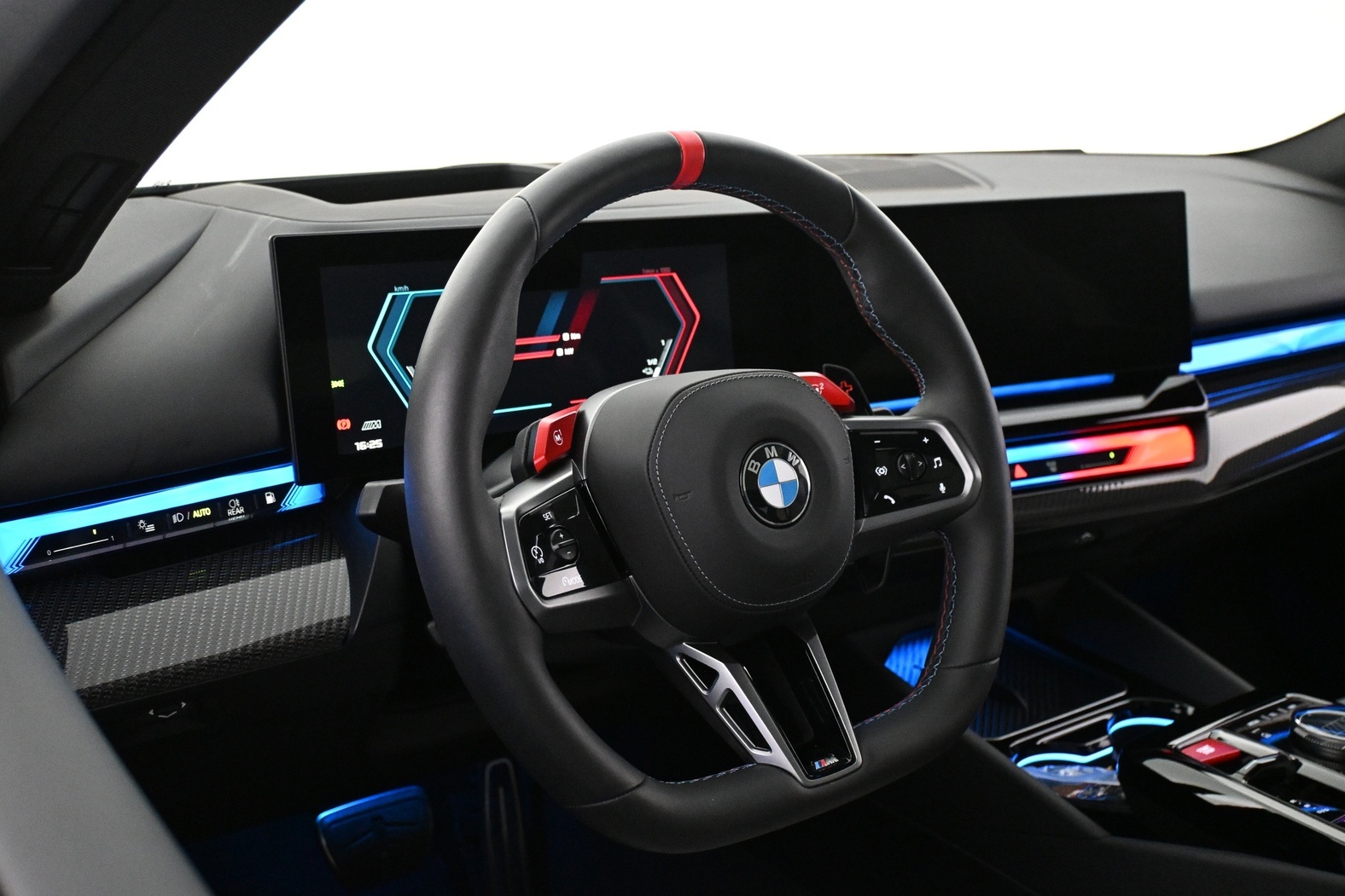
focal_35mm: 37
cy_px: 448
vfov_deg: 35.9
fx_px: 1382
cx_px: 665
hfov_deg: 51.9
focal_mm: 24
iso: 4000
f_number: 4.2
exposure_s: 1/40
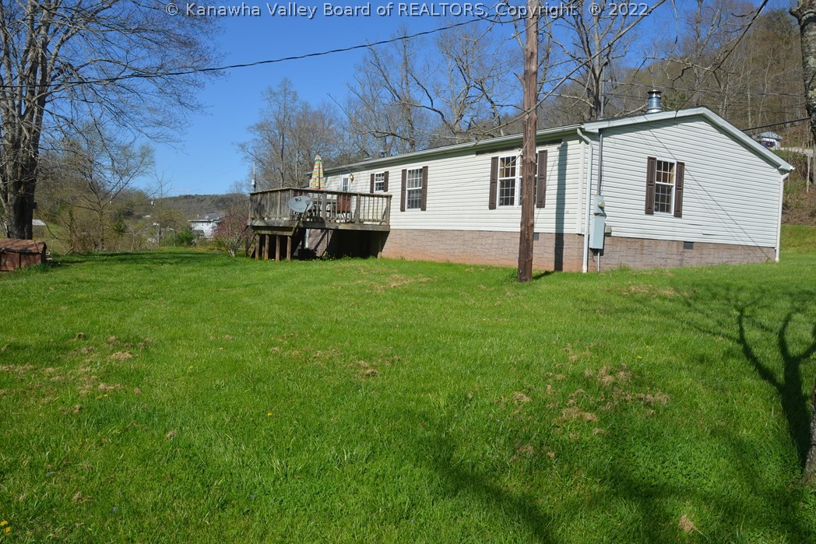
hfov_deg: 65.5
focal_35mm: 28
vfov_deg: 46.4
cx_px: 406
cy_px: 276
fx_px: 635
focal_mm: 18
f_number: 9
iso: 100
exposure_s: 1/320
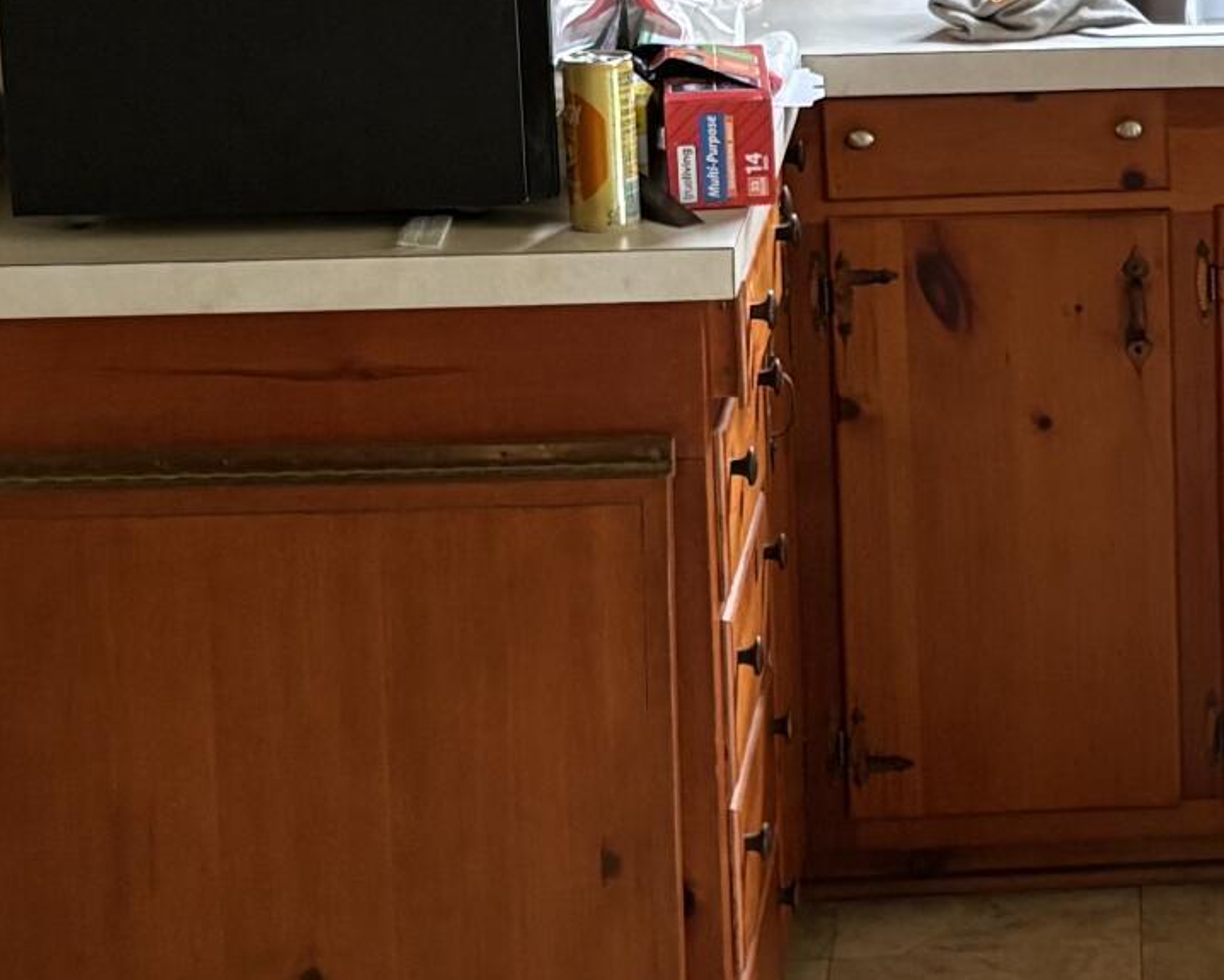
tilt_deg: -12.2
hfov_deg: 17.4
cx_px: 1408
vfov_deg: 14.4
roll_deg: +0.3
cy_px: 106
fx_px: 3841
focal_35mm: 106
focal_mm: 5.96
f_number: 1.6
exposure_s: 1/60
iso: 250
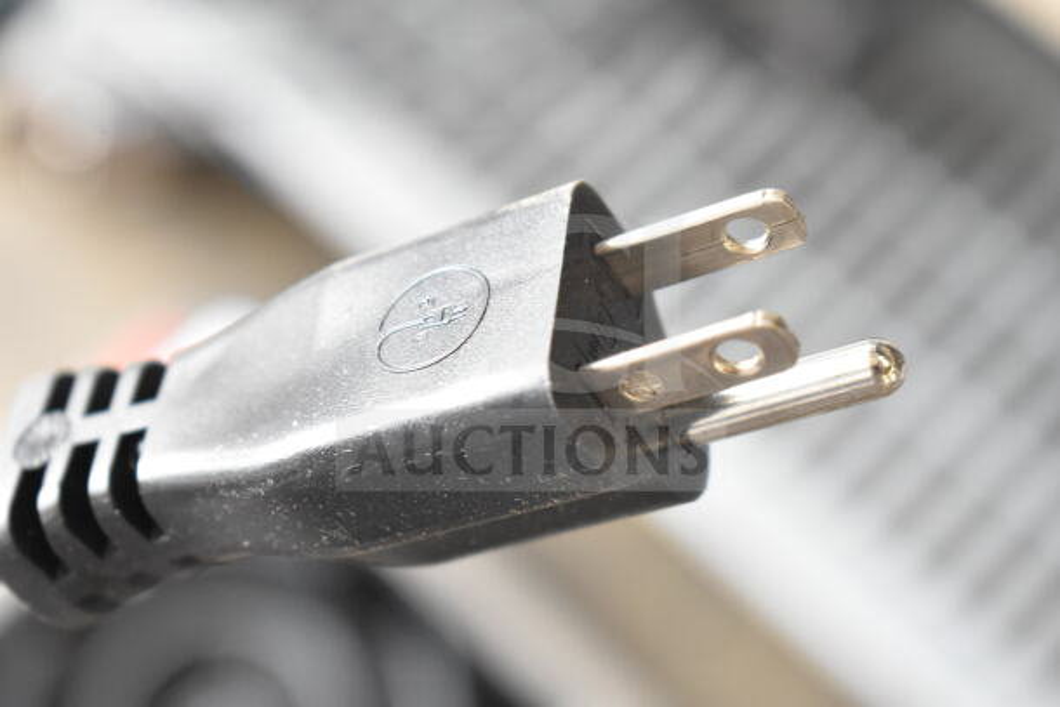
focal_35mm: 82
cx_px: 530
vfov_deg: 16.6
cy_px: 354
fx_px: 2430
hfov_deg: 24.6
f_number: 5.6
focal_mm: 55
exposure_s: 1/100
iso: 2200
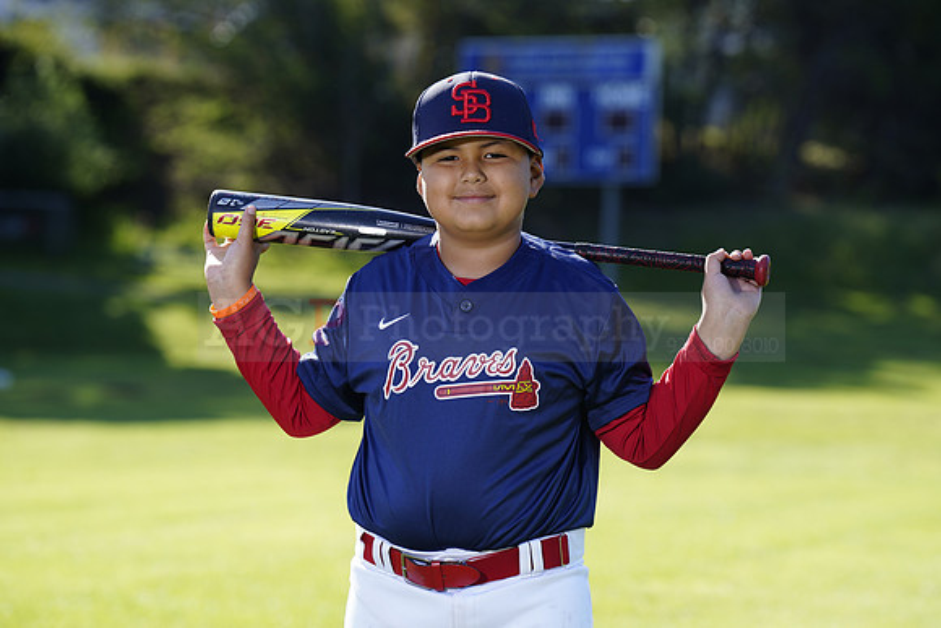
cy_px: 314
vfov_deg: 8.8
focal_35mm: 156
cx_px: 470
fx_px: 4078
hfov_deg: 13.2
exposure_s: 1/250
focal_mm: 156
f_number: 5
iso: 100
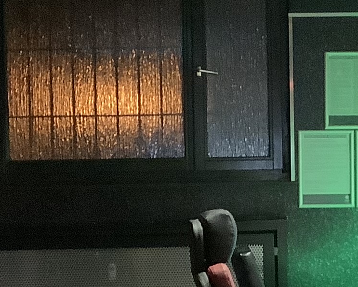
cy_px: 173
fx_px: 1409
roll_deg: +0.6
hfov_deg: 14.5
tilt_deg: -1.3
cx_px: 223
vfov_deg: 11.6
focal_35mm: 133
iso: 800
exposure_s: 1/17
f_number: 2.4
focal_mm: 3.3
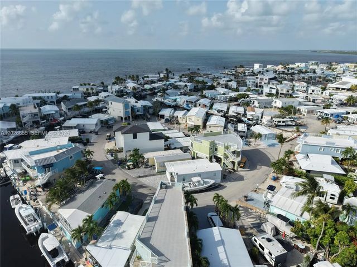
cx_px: 178
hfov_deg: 71.6
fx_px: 248
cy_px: 134
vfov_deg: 56.8
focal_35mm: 24
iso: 200
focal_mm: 8.67
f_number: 1.8
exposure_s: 1/6000
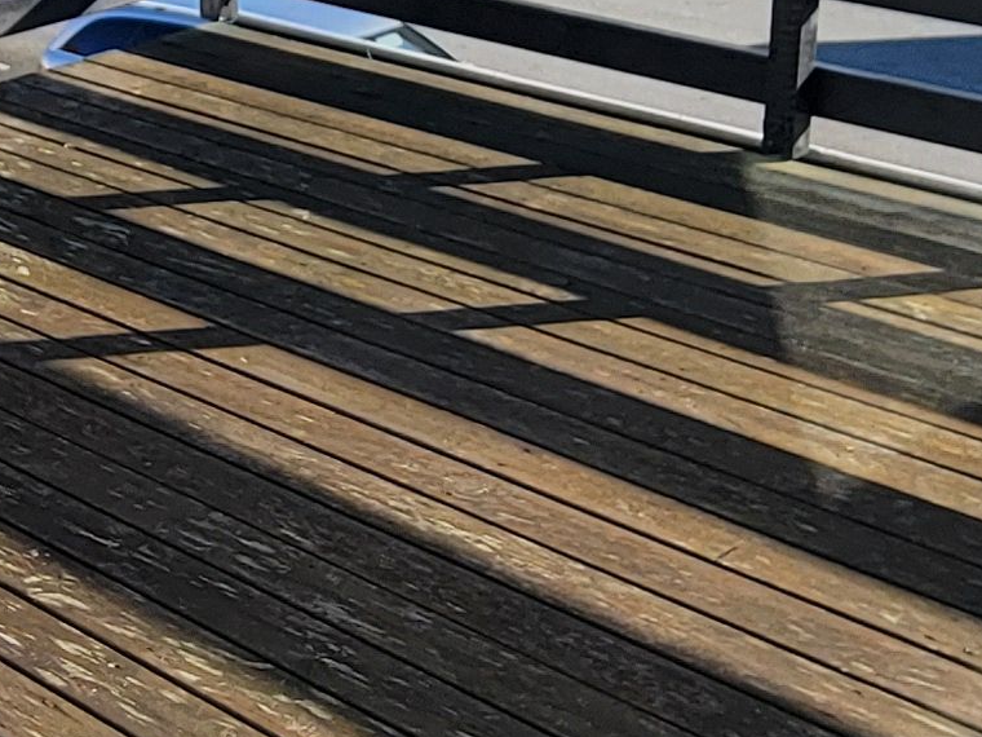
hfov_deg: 27.4
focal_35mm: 69
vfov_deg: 21.2
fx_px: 1957
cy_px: 204
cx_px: 146
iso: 50
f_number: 2.2
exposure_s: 1/1293
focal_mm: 2.2
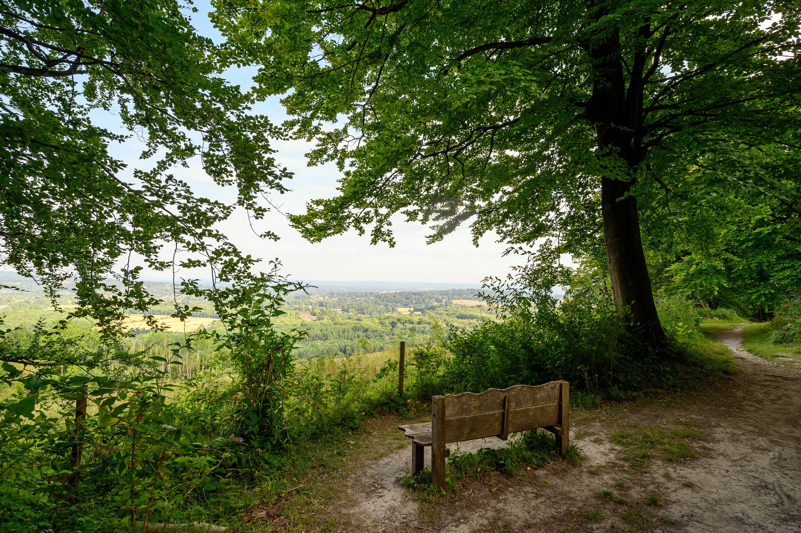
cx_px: 400
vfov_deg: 72.0
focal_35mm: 16
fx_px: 367
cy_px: 266
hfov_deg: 95.0
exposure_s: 1/50
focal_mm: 16.5
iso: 100
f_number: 9
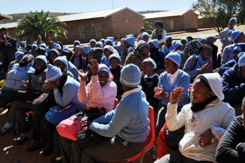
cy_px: 82
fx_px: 245
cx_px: 122
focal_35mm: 36
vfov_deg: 36.8
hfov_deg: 53.2
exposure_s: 1/320
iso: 200
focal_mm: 24
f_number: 9
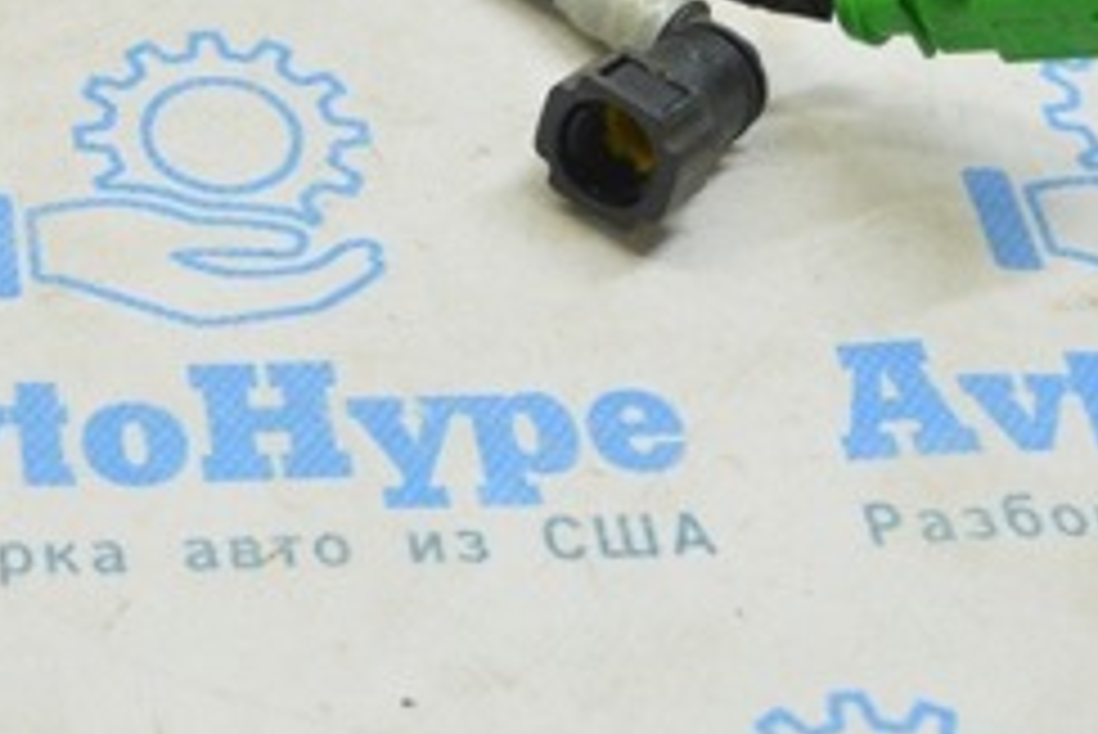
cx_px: -122
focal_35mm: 110
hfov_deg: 17.9
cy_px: -29
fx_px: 3357
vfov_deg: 12.3
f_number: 5.6
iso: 400
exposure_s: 1/20
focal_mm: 28
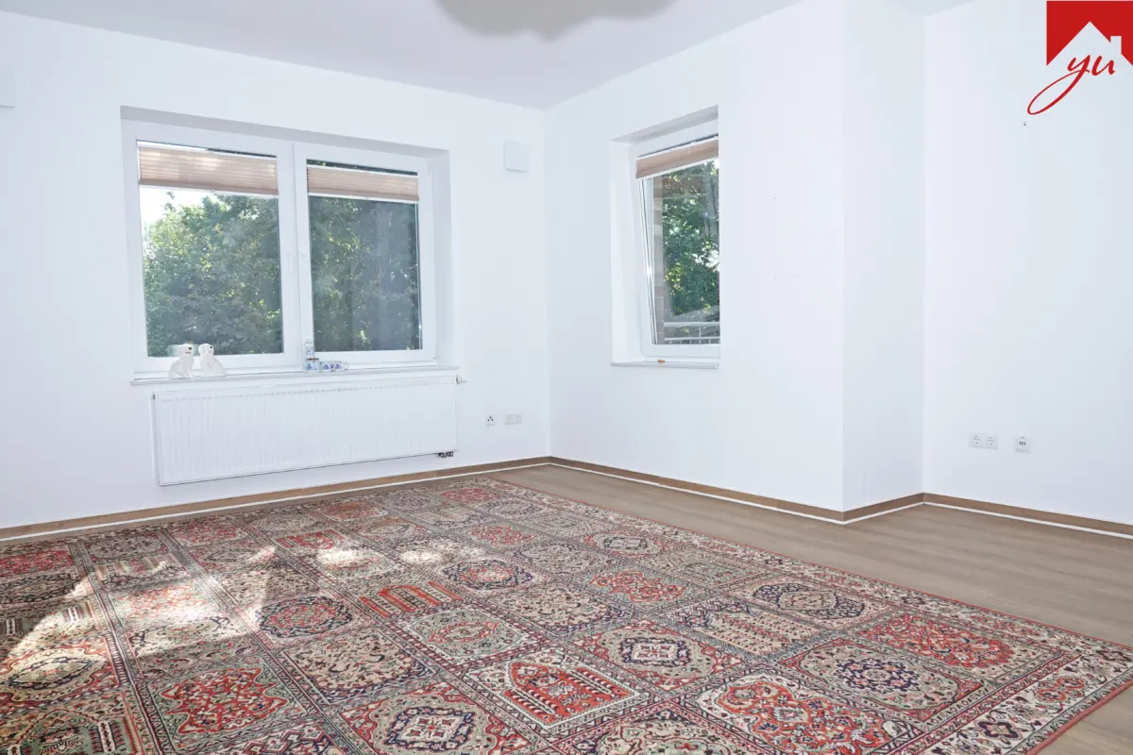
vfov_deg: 53.1
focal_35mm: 24
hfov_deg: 73.7
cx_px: 566
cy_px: 378
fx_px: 755
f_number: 8
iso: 400
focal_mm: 8.82
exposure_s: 1/125
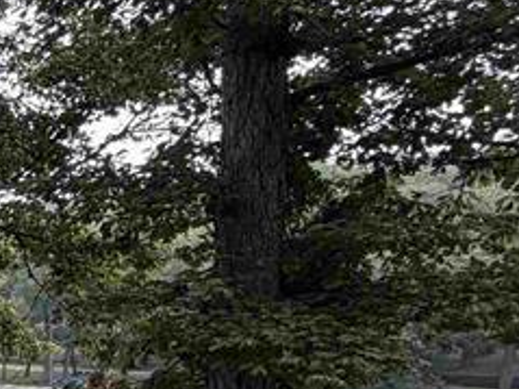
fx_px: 899
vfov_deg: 23.0
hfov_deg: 18.7
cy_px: 424
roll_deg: -0.8
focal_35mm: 60
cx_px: -541
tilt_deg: -6.7
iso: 40
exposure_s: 1/236
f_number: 2.2
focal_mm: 2.22
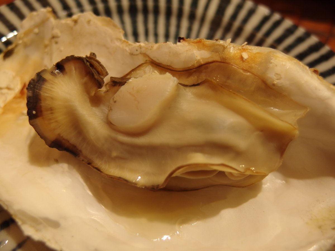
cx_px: 168
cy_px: 126
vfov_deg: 49.7
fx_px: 271
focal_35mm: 28
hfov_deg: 63.4
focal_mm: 6
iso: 200
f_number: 1.8
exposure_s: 1/20
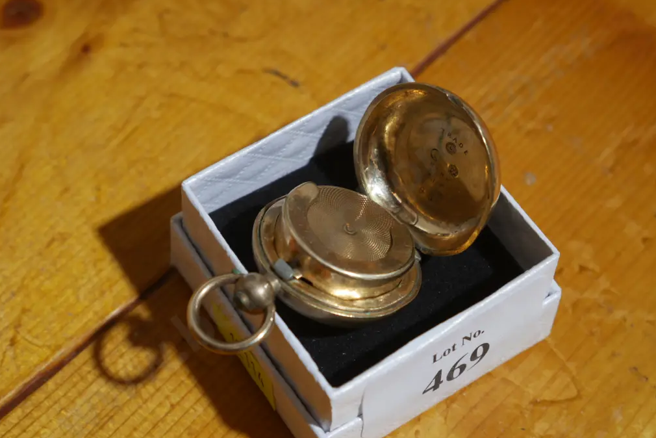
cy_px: 234
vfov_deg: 17.5
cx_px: 329
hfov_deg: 26.0
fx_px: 1422
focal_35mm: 78
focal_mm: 37
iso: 640
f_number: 5.5
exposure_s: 1/80
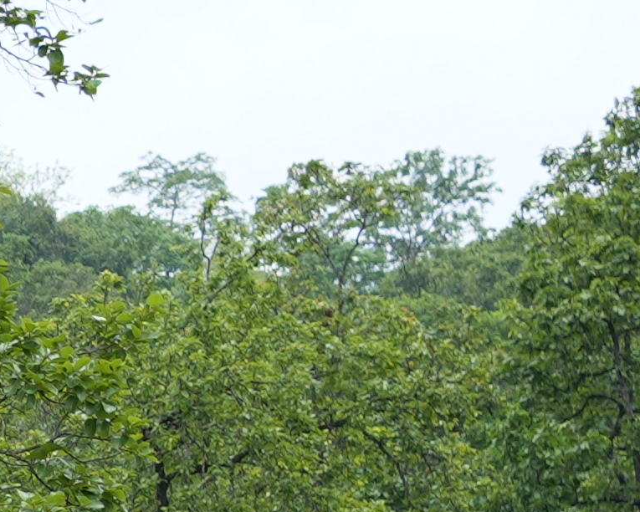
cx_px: -1274
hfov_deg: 6.1
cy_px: 1178
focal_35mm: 294
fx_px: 5569
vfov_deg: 5.1
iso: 100
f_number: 3.2
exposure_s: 1/1000
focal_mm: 35
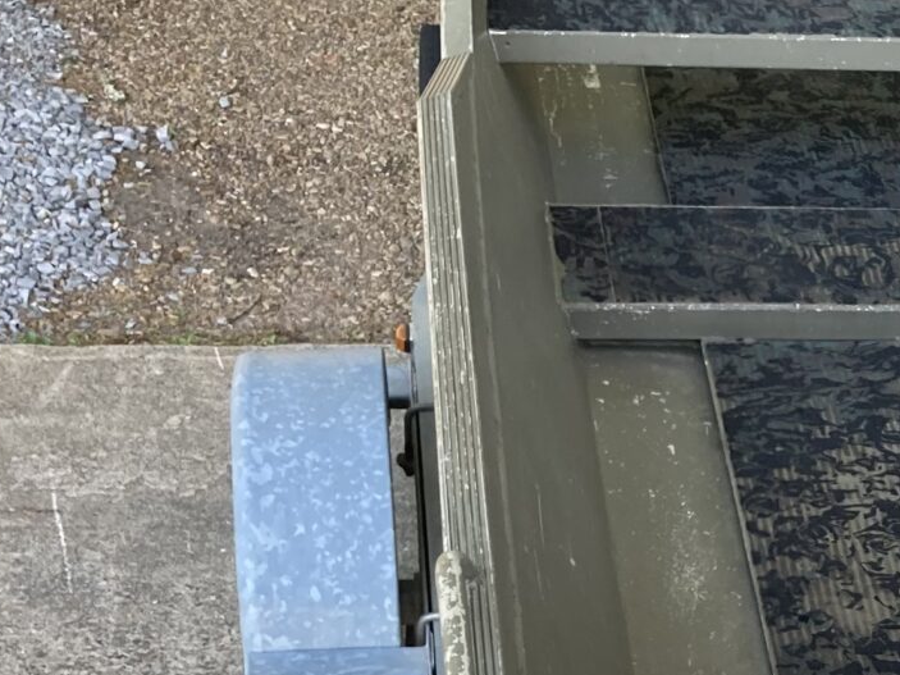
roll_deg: -7.2
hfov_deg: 18.5
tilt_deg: -33.4
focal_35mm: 102
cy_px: 735
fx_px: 2652
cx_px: 984
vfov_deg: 14.2
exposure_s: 1/121
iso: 50
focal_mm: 3.99
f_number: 1.8
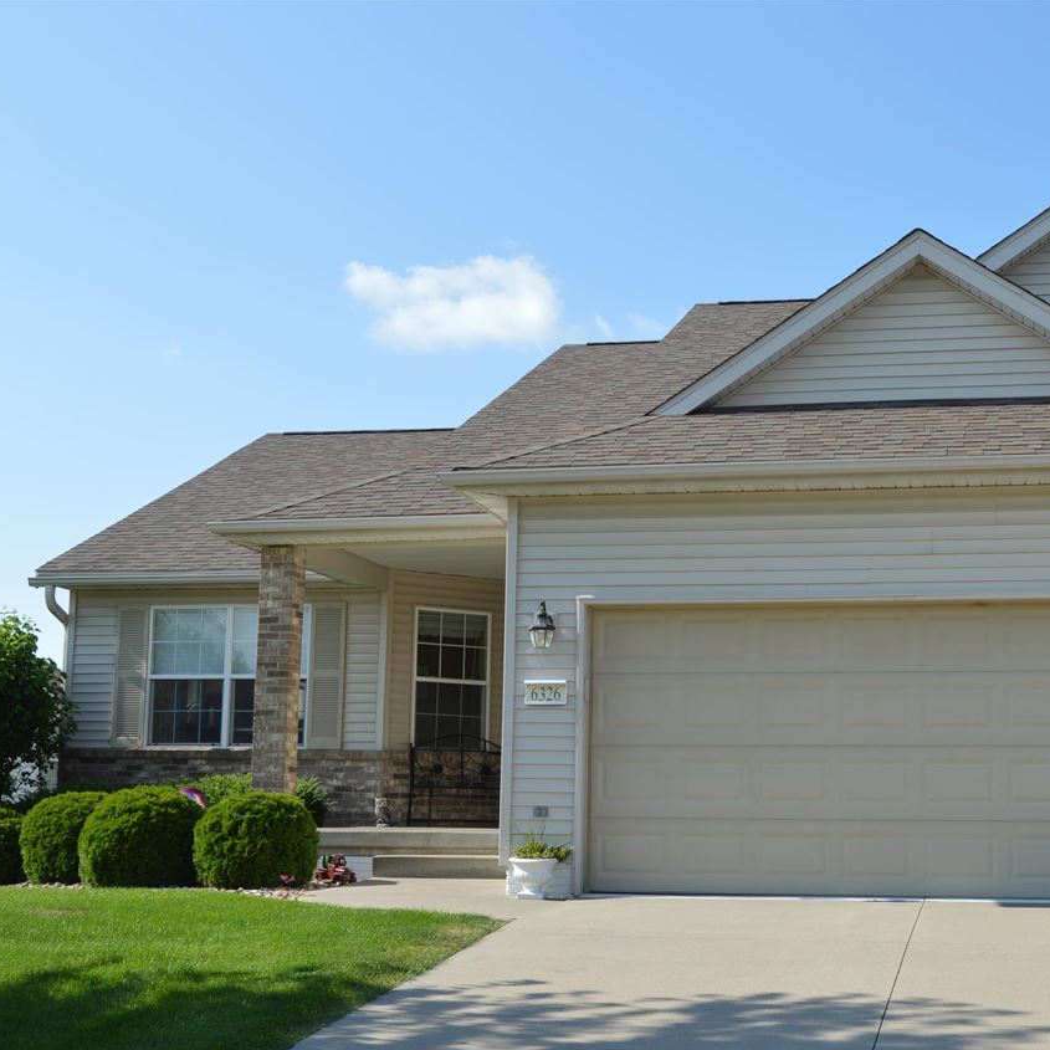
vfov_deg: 31.6
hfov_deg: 31.5
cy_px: 526
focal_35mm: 54
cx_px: 645
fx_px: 1853
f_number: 7.1
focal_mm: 28
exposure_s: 1/200
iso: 100
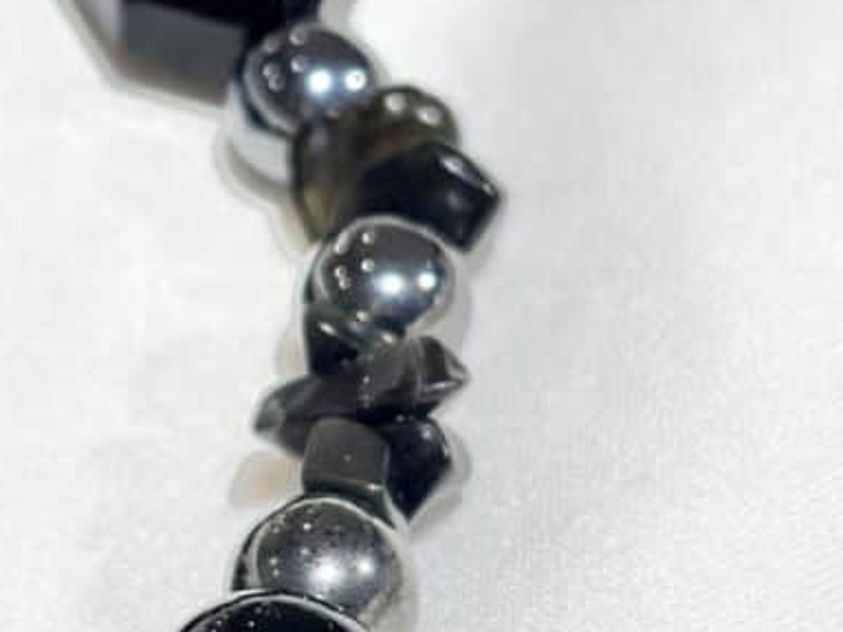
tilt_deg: -33.6
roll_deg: +6.2
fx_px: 3384
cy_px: 410
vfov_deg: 10.7
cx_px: 22
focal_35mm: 139
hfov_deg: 14.0
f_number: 1.6
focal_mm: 5.96
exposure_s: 1/175
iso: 32
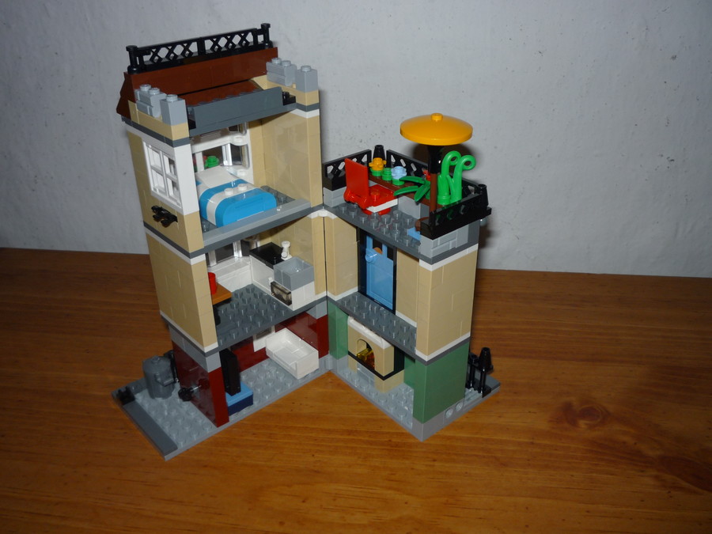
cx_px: 356
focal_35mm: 32
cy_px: 267
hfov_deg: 56.8
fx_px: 658
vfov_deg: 44.2
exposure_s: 1/30
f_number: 4
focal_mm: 5.2
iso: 100
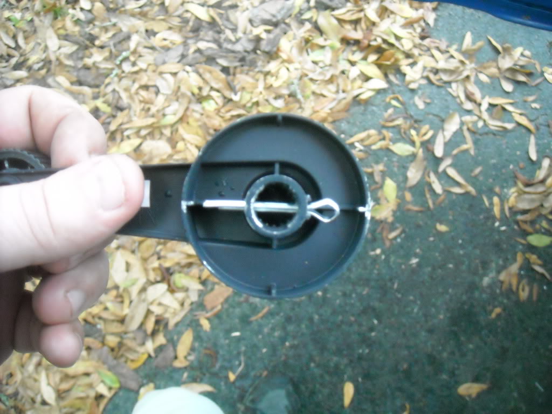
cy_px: 207
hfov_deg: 52.6
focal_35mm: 35
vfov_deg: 40.7
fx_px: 558
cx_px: 276
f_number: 2.8
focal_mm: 5.7
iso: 800
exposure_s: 1/71
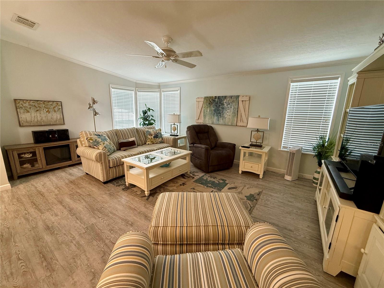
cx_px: 192
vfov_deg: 85.7
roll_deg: -0.7
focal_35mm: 14
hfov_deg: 102.1
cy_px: 144
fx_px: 155
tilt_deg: -12.0
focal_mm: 2.22
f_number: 2.2
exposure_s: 1/120
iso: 250
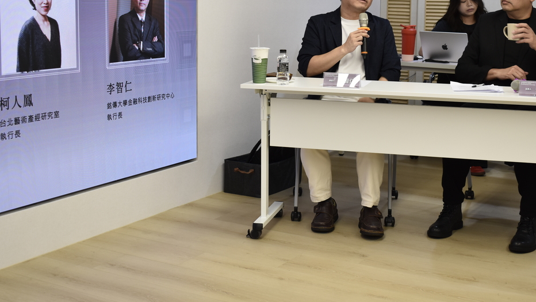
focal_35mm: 59
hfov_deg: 35.6
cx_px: 312
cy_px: 95
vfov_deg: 20.4
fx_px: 834
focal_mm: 29
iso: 400
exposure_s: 1/60
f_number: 4.5
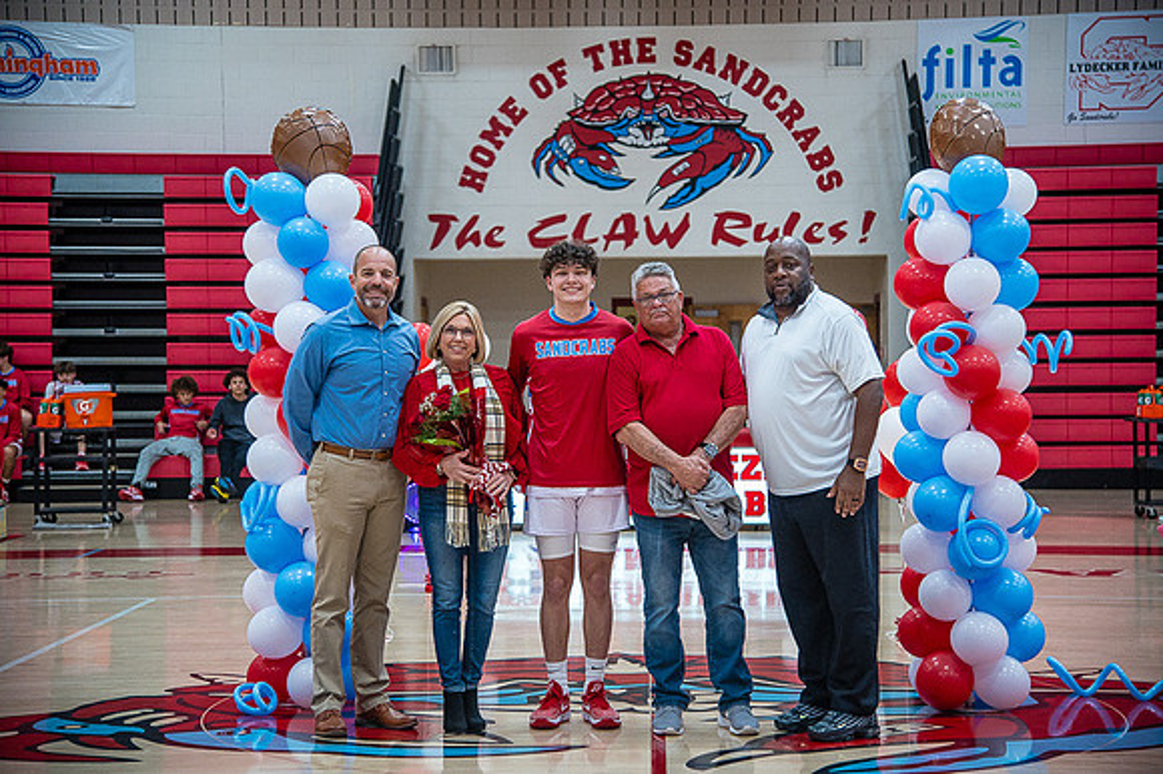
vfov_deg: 19.4
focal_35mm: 70
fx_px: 2260
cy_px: 387
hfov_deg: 28.9
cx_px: 582
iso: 2000
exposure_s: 1/320
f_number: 4
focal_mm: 70
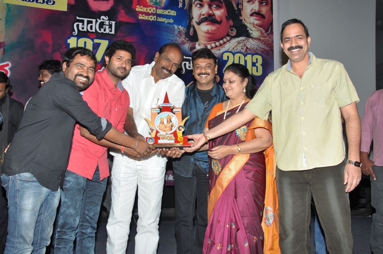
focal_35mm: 38
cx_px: 192
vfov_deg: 35.4
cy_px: 127
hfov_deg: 51.3
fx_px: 398
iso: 400
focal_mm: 25
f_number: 7.1
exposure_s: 1/125
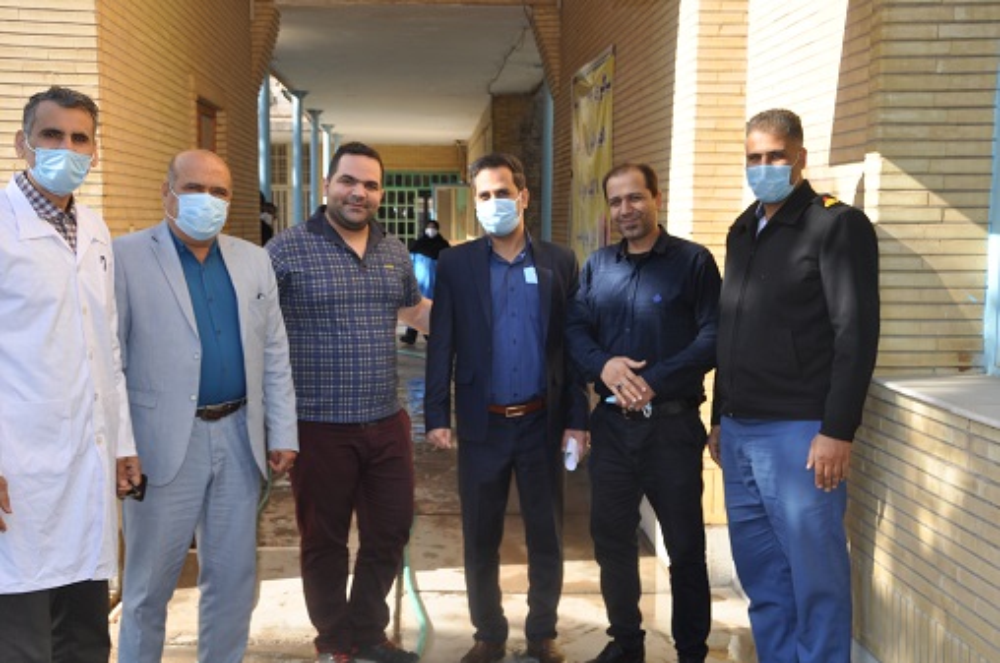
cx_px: 500
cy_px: 332
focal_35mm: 46
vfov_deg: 28.8
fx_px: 1290
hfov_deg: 42.4
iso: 200
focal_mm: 31
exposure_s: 1/200
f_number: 8
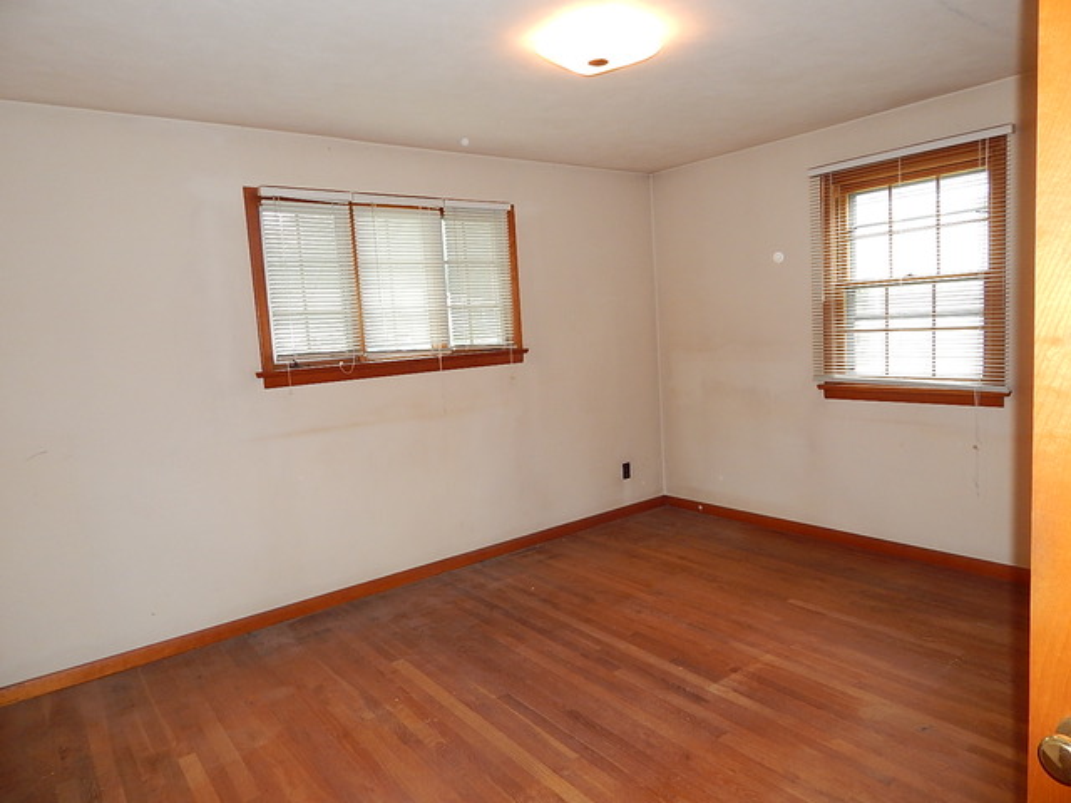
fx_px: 681
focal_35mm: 22
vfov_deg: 61.1
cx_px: 536
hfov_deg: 76.4
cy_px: 402
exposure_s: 1/30
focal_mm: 4
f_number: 3
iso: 200
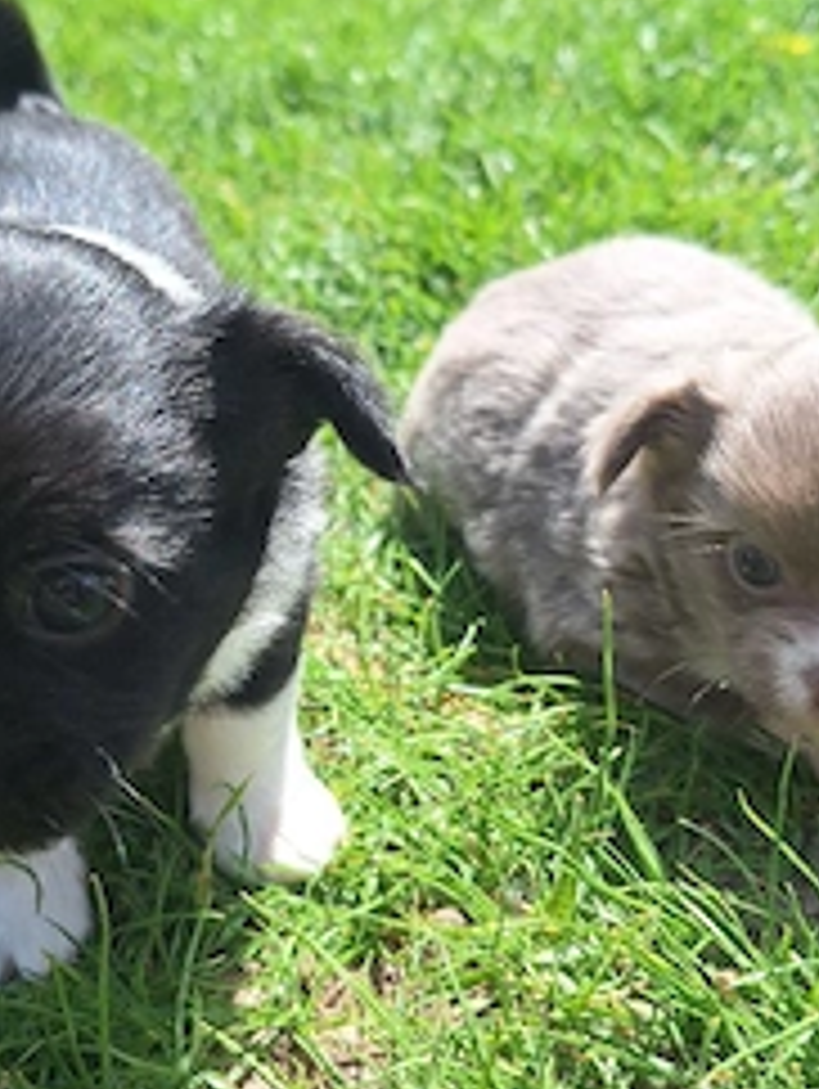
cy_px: 504
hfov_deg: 37.7
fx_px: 1197
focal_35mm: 38
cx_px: 342
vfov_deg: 48.9
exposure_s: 1/1429
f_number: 1.8
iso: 40
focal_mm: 5.54
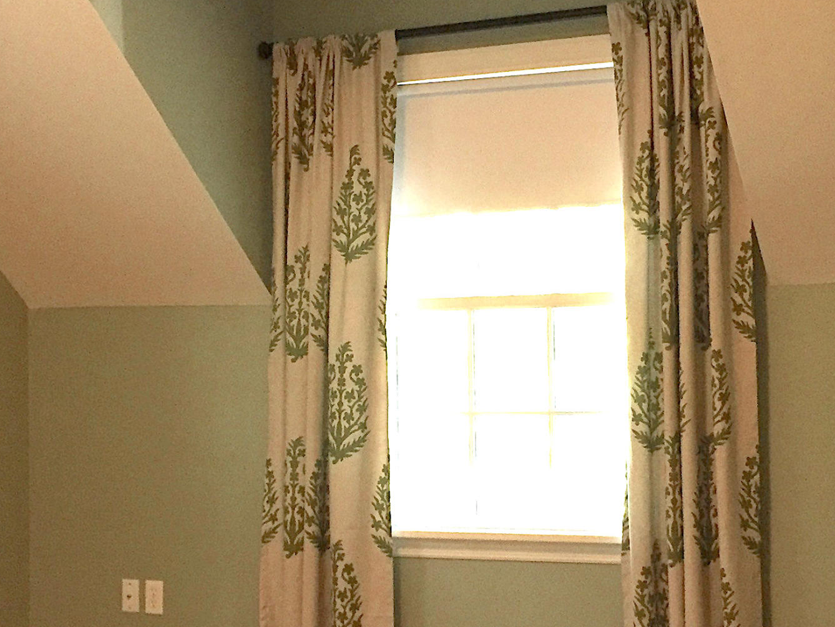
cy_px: 349
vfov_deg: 22.6
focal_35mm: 65
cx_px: 422
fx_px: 1568
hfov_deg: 29.8
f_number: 2.2
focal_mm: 4.15
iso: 250
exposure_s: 1/30
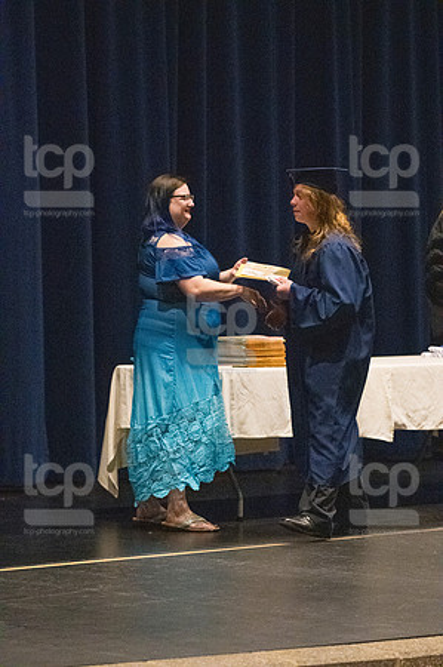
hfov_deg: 8.3
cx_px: 222
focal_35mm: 165
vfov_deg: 12.5
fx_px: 3052
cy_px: 334
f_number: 3.2
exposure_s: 1/400
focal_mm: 110
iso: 10000
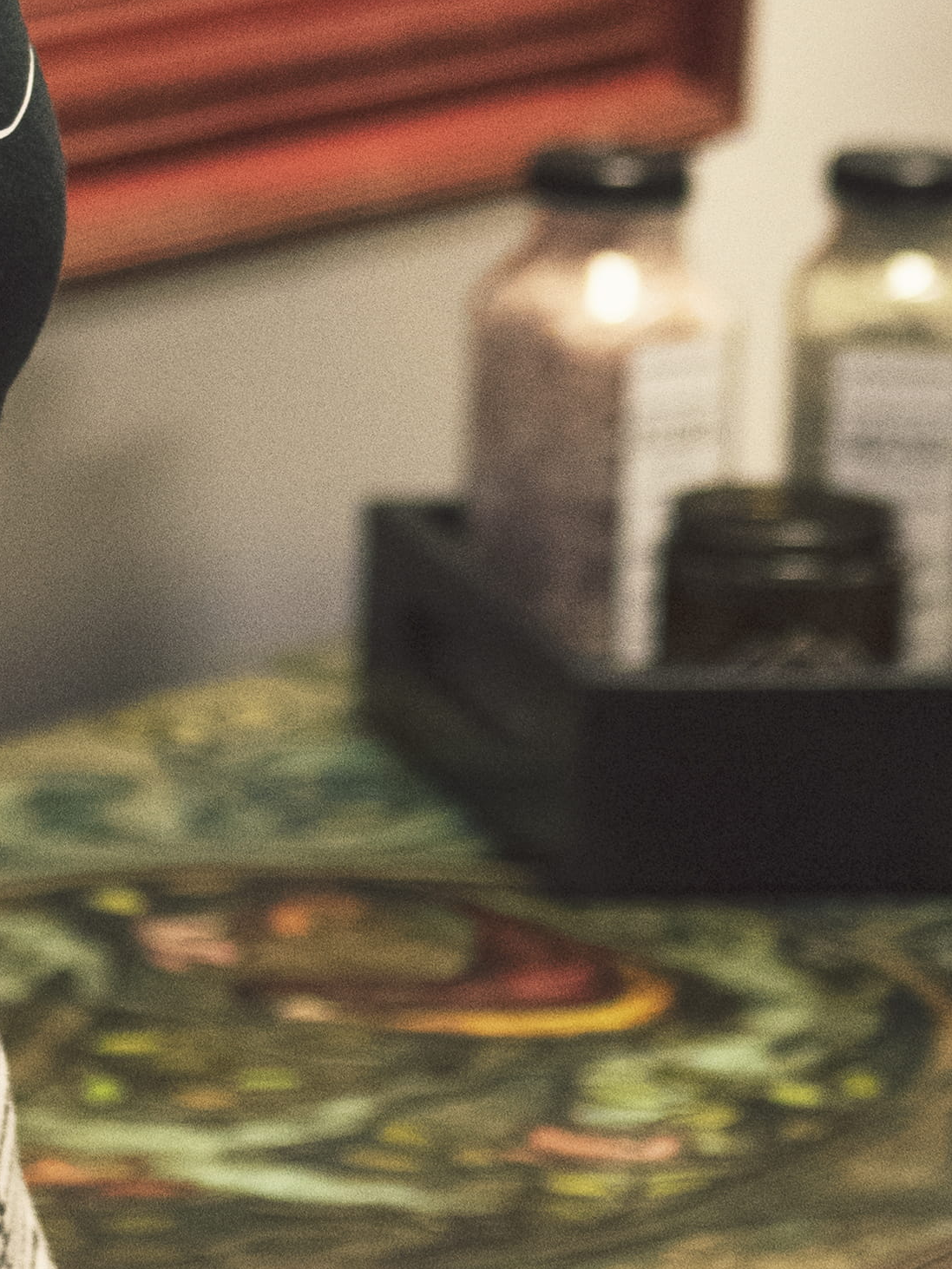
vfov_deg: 7.9
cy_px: -365
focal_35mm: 248
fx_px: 9095
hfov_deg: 6.0
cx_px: -220
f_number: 2.8
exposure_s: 1/125
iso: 1000
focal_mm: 35
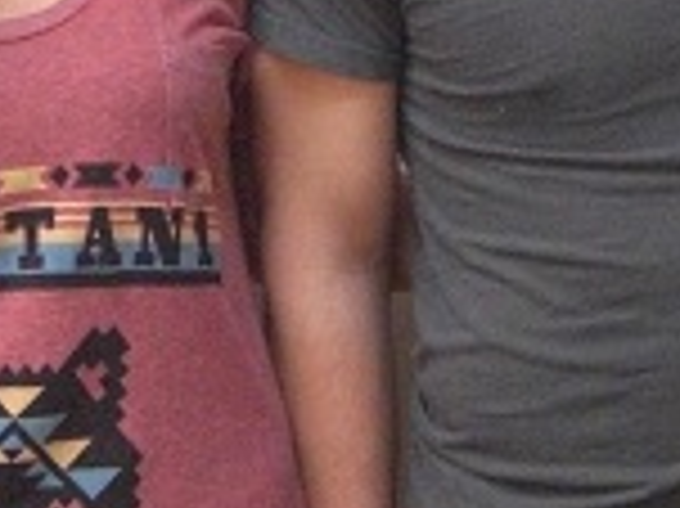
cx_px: 288
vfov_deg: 9.0
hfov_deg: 12.1
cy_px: 20
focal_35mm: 164
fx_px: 3219
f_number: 2.8
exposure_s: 1/80
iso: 800
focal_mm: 7.9
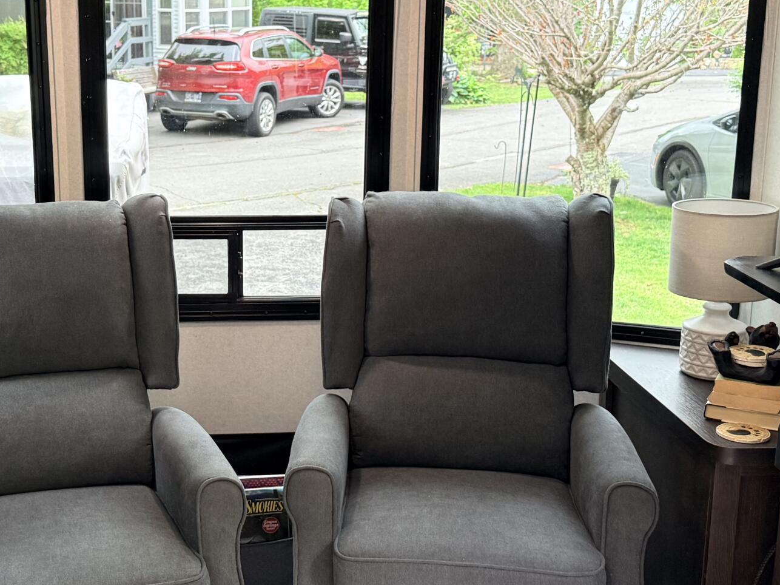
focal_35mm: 56
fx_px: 1262
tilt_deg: -13.2
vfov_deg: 26.1
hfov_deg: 34.1
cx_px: 269
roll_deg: -0.2
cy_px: 252
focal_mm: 6.76
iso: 200
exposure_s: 1/121
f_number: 1.78
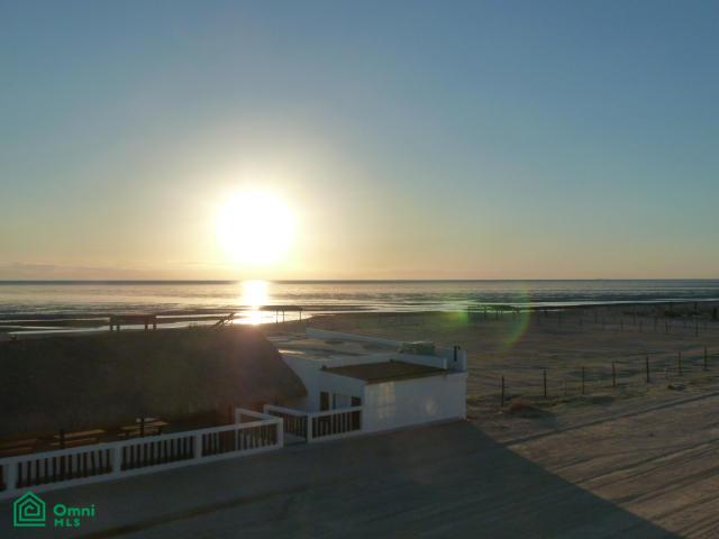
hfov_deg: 50.1
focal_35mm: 37
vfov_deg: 38.7
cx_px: 360
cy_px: 270
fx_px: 769
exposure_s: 1/1000
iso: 125
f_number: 5.6
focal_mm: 6.1
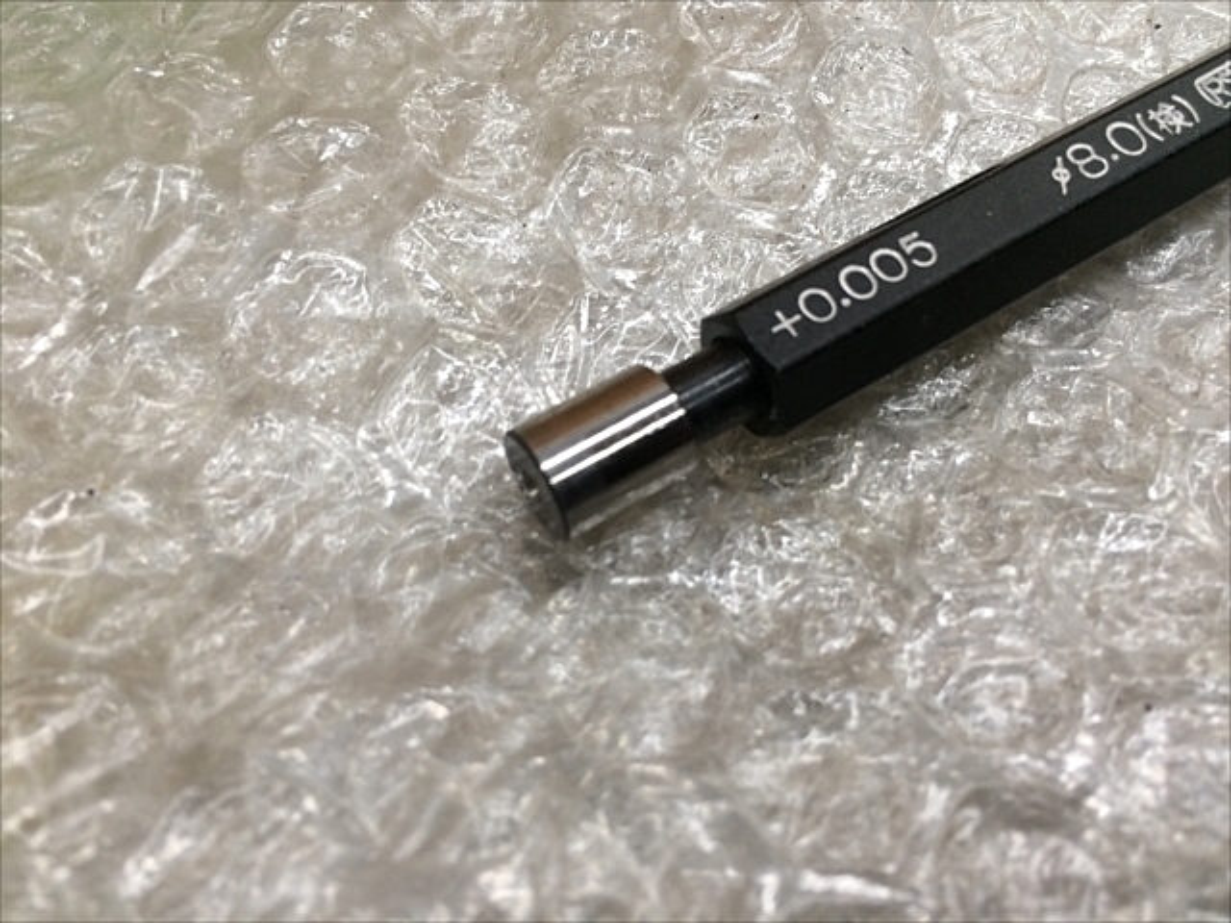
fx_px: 1031
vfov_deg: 48.2
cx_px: 616
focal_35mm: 29
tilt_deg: -61.8
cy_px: 462
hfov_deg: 61.7
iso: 64
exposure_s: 1/30
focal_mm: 4.15
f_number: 2.2
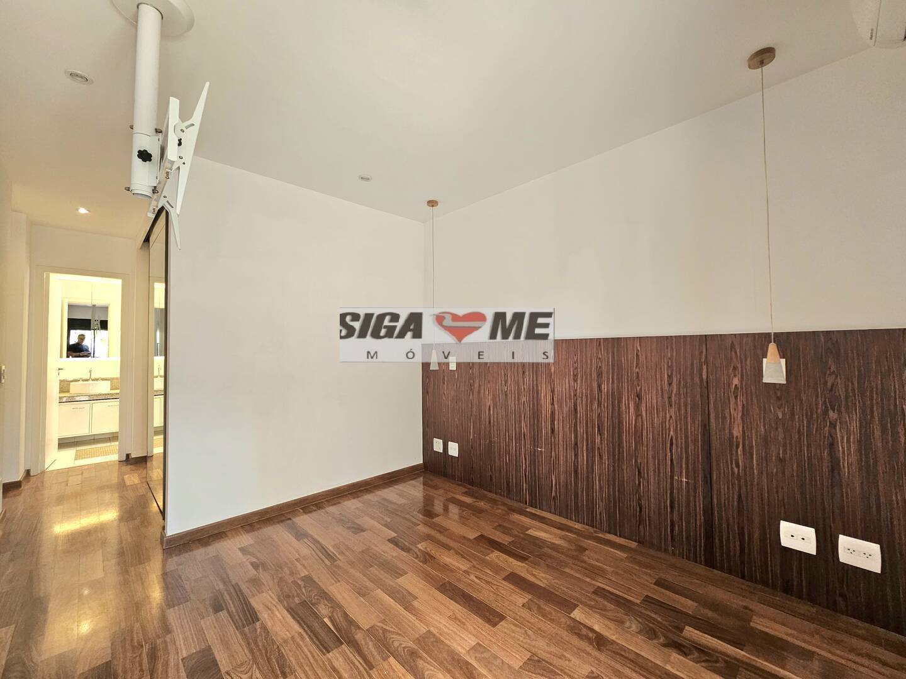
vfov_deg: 89.9
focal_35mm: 13
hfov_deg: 106.2
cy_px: 340
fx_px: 340
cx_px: 453
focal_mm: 2.2
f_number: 2.2
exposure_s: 1/60.2
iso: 160
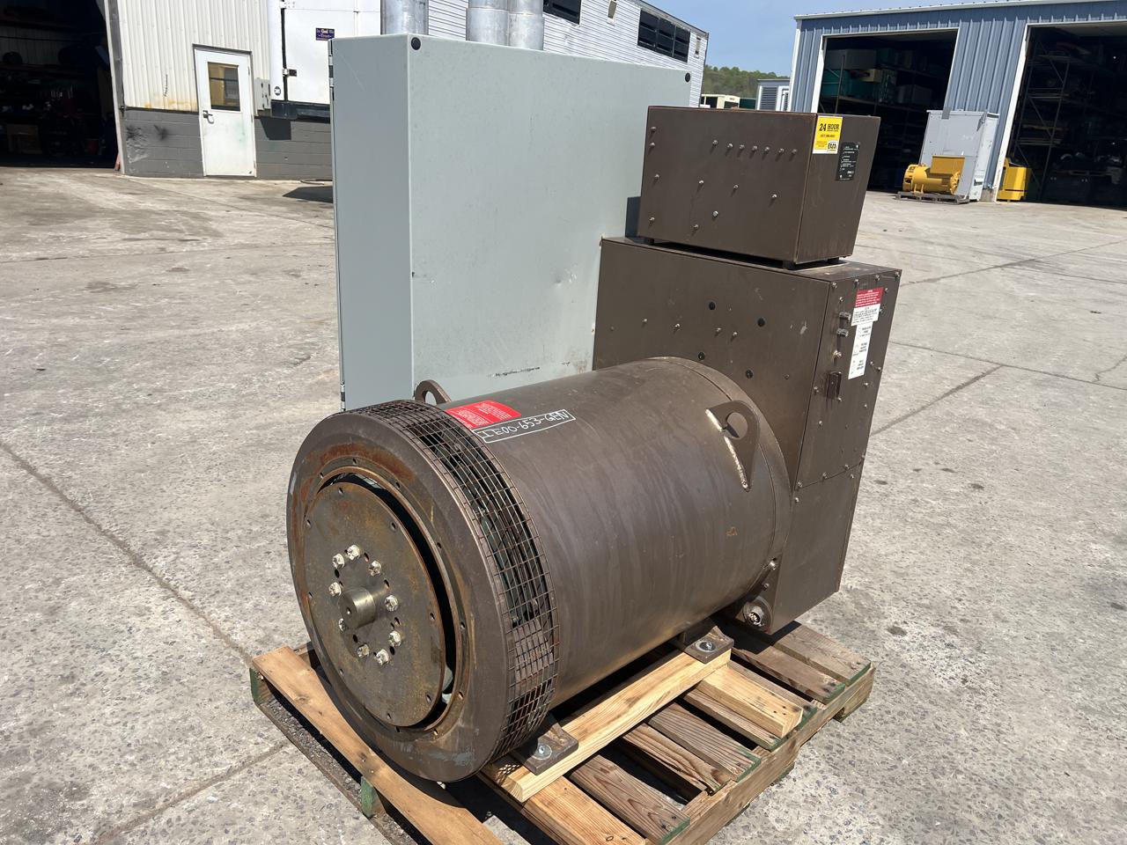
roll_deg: -3.6
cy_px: 422
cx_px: 564
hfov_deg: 67.3
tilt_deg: -17.5
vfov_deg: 53.1
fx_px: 846
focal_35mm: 26
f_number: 1.5
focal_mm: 5.7
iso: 50
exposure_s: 1/5076
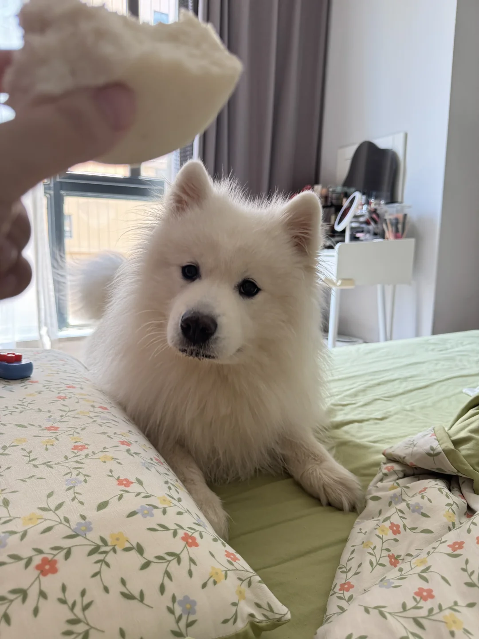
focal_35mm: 24
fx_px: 443
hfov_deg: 56.8
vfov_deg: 71.6
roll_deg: -1.3
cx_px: 240
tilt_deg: -8.4
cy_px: 320
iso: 200
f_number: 1.78
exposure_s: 1/66
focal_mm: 6.76
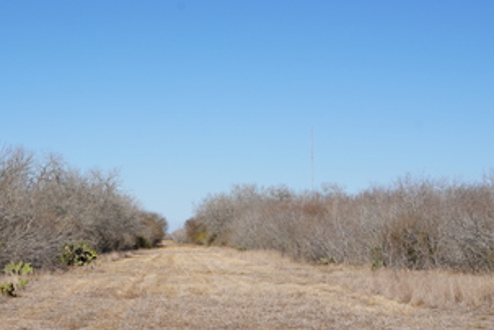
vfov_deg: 17.9
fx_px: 1043
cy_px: 225
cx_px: 78
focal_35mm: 76
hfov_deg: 26.0
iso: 100
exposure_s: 1/250
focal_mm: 36
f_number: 10
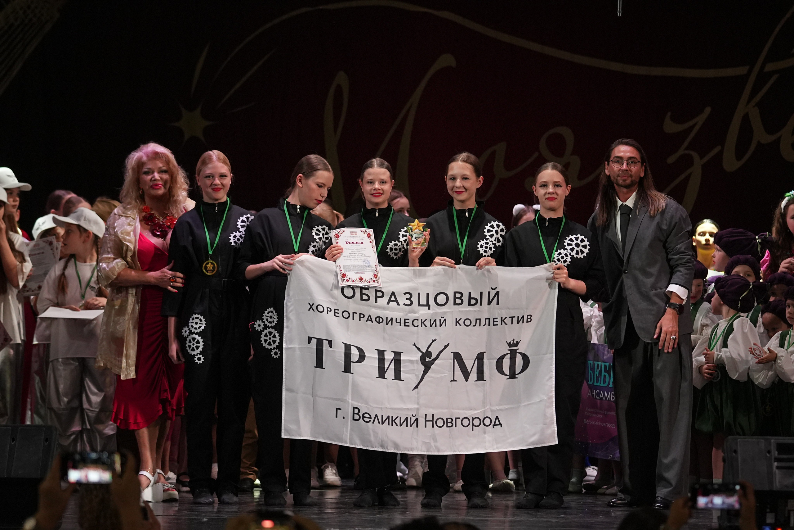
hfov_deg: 14.2
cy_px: 265
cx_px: 397
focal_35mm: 145
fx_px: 3198
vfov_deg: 9.5
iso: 2000
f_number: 2.8
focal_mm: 97
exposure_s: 1/250
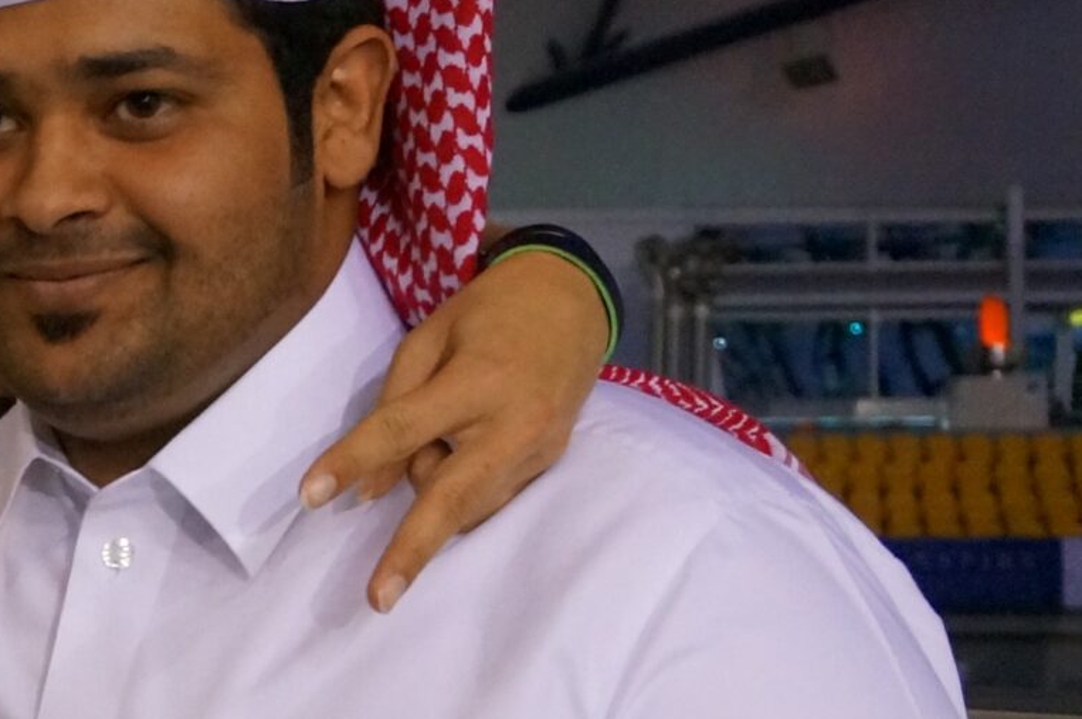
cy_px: 731
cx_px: -540
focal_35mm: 106
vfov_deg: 12.8
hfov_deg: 17.4
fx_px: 3173
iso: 3200
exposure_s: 1/125
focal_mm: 21
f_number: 4
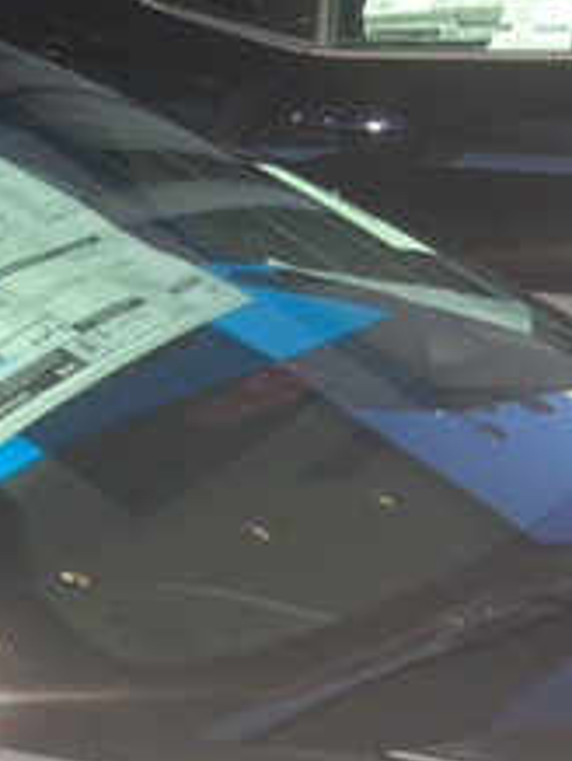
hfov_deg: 15.4
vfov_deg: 22.6
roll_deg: +2.0
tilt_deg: -17.4
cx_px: -401
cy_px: 628
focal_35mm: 85
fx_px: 1869
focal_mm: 4.15
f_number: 2.2
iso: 25
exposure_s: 1/793
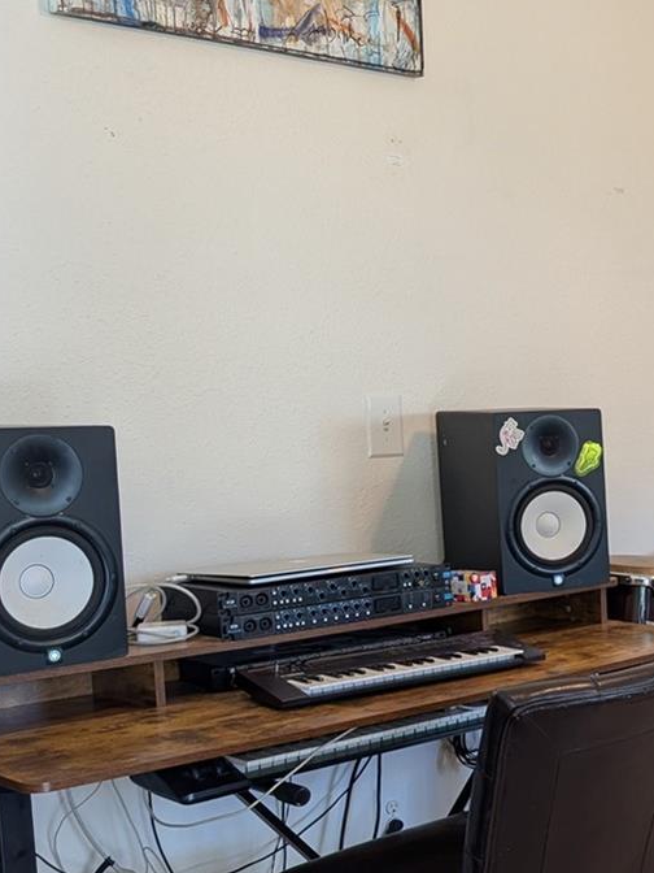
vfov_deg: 33.6
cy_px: 540
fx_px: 1436
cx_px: 939
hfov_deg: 22.0
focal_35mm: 57
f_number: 1.68
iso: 26
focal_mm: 6.9
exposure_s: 1/60
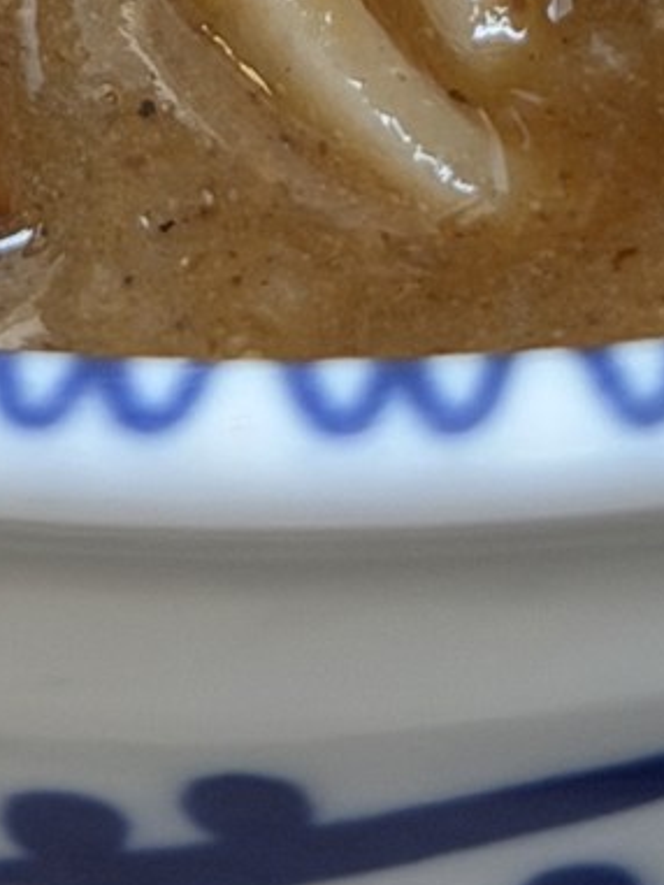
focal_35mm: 242
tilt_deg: -39.0
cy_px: -1236
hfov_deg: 6.1
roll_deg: +0.9
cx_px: 46
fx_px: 6186
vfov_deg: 7.6
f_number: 1.78
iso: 50
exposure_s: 1/121
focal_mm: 6.76
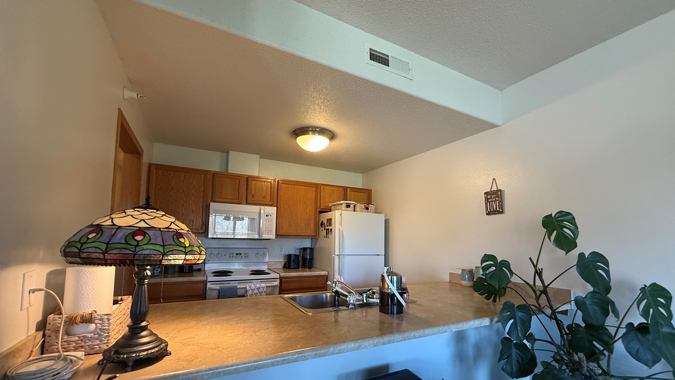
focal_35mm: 16
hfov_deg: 99.4
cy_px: 219
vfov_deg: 66.7
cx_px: 344
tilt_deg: +2.9
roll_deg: +0.3
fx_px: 286
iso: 250
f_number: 2.2
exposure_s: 1/60
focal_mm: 2.22
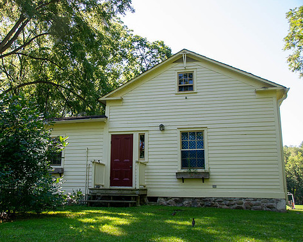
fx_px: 341
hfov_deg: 47.8
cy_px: 121
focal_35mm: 38
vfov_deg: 39.1
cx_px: 126
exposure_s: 1/125
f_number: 5.6
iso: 125
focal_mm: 22
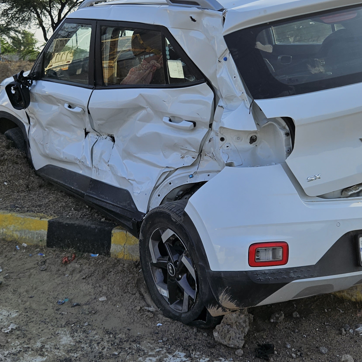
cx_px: 182
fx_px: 580
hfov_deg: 34.7
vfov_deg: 34.6
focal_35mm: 49
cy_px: 162
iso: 25
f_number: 1.8
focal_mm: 5.4
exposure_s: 1/1814
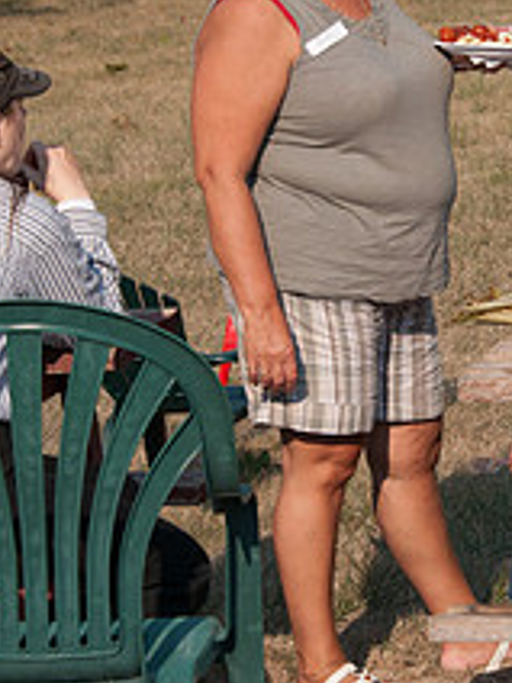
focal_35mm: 268
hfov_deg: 5.5
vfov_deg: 7.4
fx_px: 5285
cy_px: 198
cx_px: 393
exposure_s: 1/1000
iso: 200
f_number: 6.3
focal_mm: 68
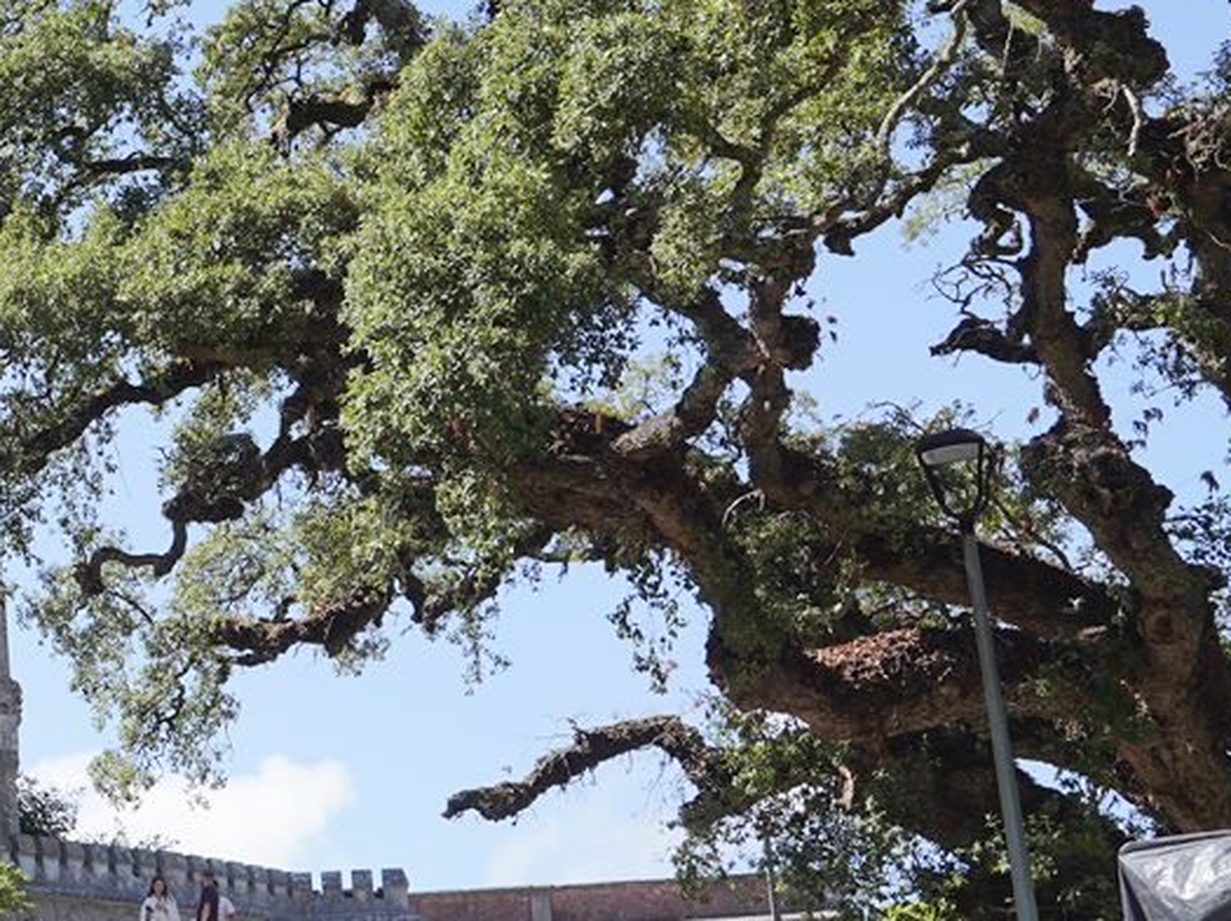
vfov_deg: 16.7
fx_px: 3127
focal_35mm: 88
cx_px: -743
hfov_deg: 18.9
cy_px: 572
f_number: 10
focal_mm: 24
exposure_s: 1/100
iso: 100
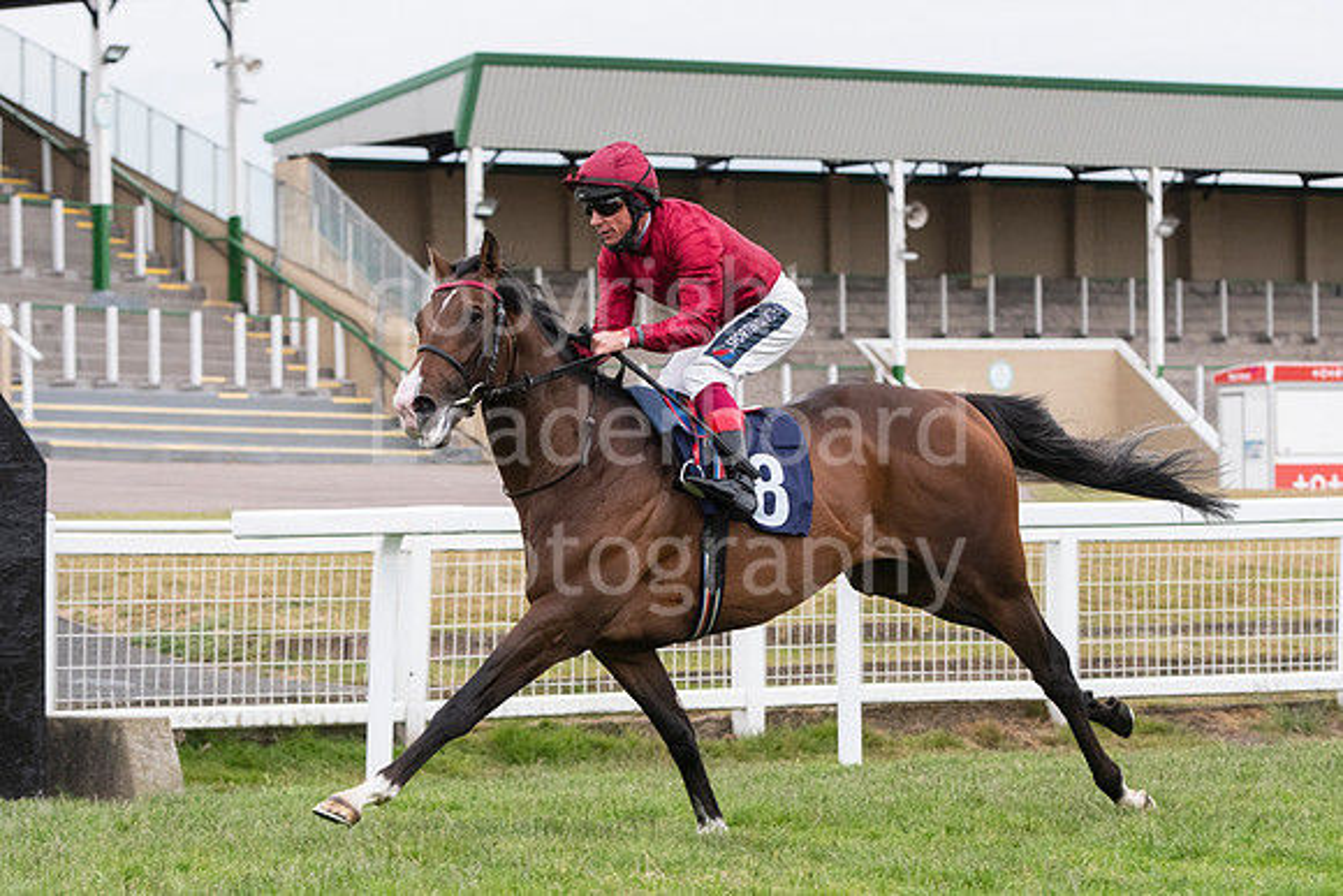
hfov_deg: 14.0
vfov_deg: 9.3
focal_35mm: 147
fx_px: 5485
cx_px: 672
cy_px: 448
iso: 1600
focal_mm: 98
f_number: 4.5
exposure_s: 1/2000
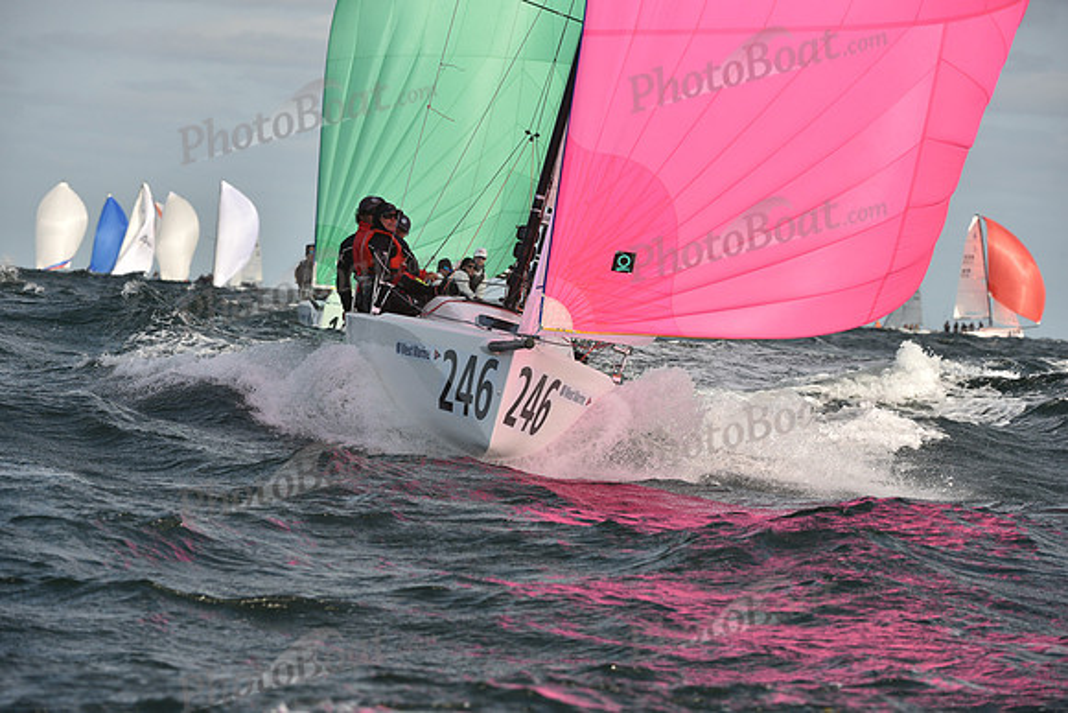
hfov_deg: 8.6
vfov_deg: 5.7
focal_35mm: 240
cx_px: 534
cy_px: 356
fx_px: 7121
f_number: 8
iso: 320
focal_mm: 240
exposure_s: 1/1000
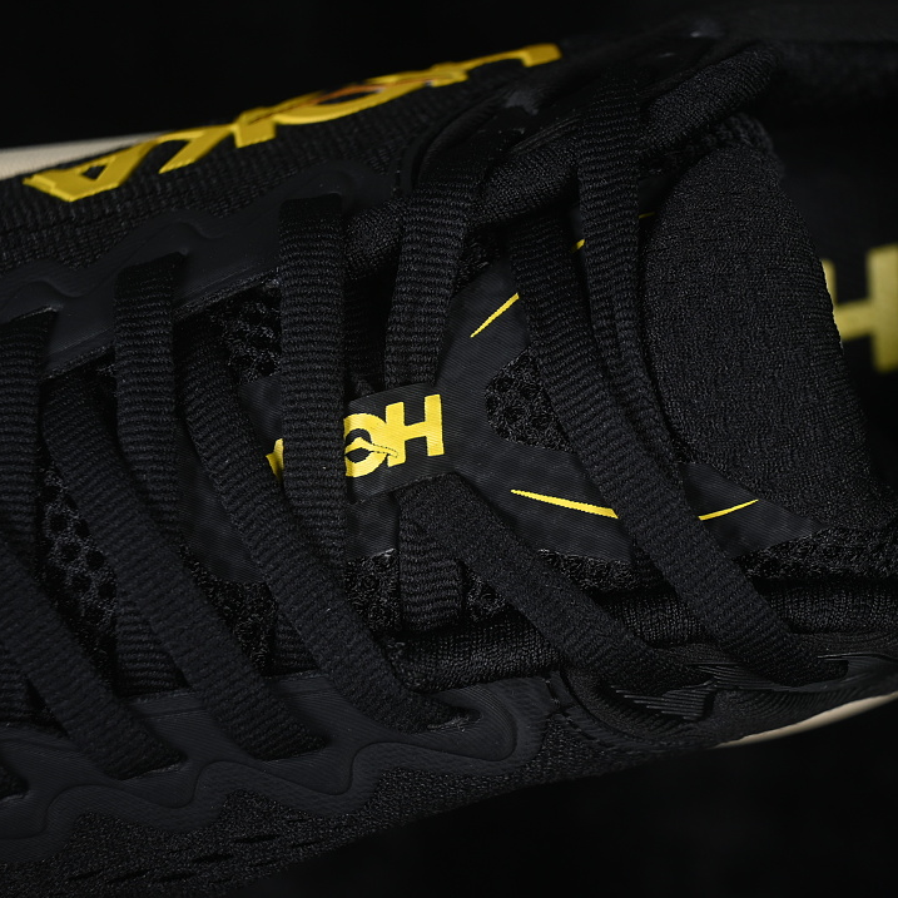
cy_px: 448
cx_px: 545
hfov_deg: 18.1
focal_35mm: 96
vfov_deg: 18.1
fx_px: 2818
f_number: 6.3
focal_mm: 50
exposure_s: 1/50
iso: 160
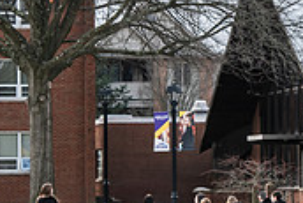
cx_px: 287
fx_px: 3125
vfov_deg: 3.7
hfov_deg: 5.5
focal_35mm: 371
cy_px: 105
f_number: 5
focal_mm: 110
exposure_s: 1/640
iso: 320
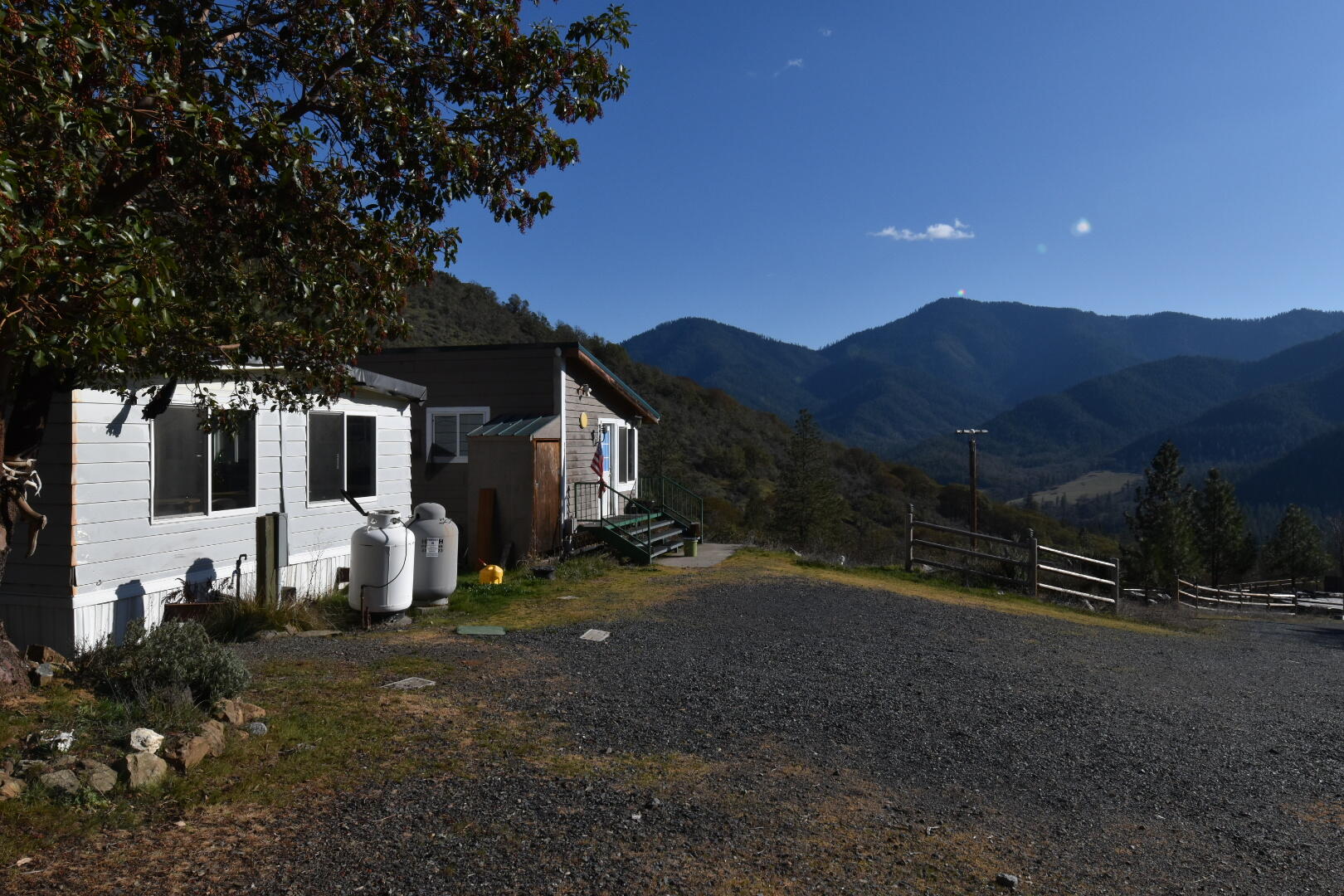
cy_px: 448
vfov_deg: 56.1
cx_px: 672
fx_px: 840
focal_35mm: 22
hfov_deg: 77.3
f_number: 14
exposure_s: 1/800
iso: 400
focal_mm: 15
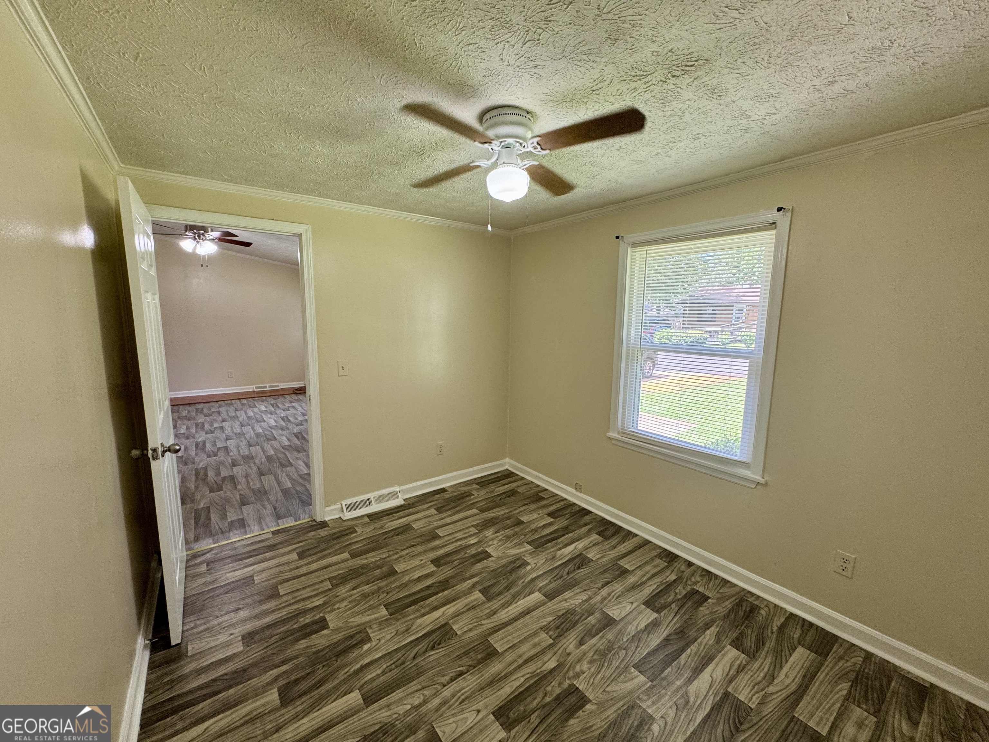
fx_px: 400
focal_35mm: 14
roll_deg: -1.4
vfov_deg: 85.7
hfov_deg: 102.1
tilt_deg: -8.3
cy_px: 371
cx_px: 494
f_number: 2.2
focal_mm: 2.22
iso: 160
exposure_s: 1/120
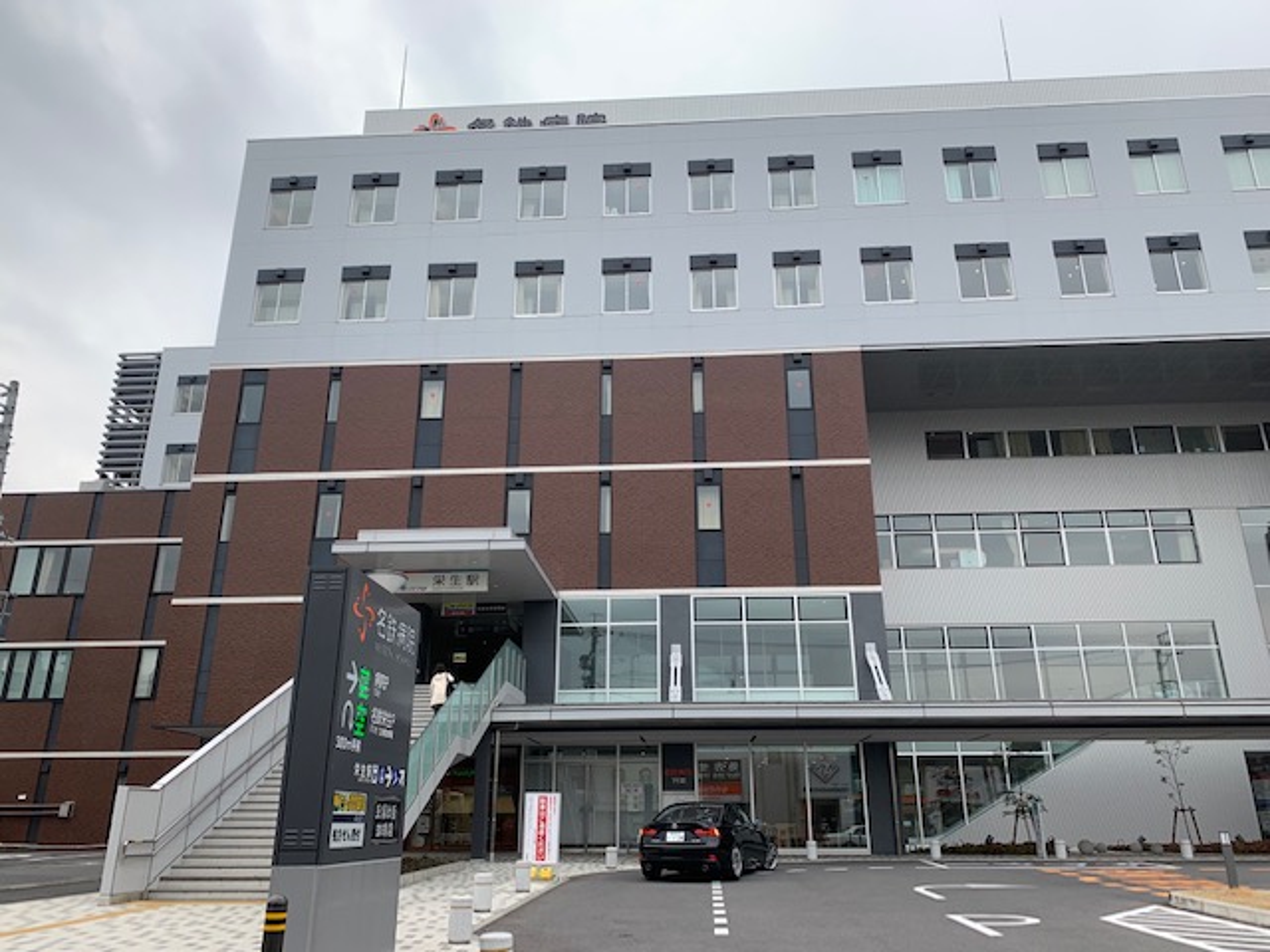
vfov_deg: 53.1
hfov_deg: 67.3
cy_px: 476
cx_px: 635
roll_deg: +1.2
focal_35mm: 26
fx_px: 954
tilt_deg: +20.3
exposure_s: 1/1661
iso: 25
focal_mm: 4.25
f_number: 1.8
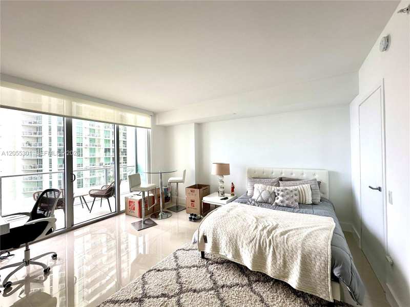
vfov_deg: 85.7
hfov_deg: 102.1
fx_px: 166
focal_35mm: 14
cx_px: 205
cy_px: 154
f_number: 2.2
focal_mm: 2.22
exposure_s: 1/99
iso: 80
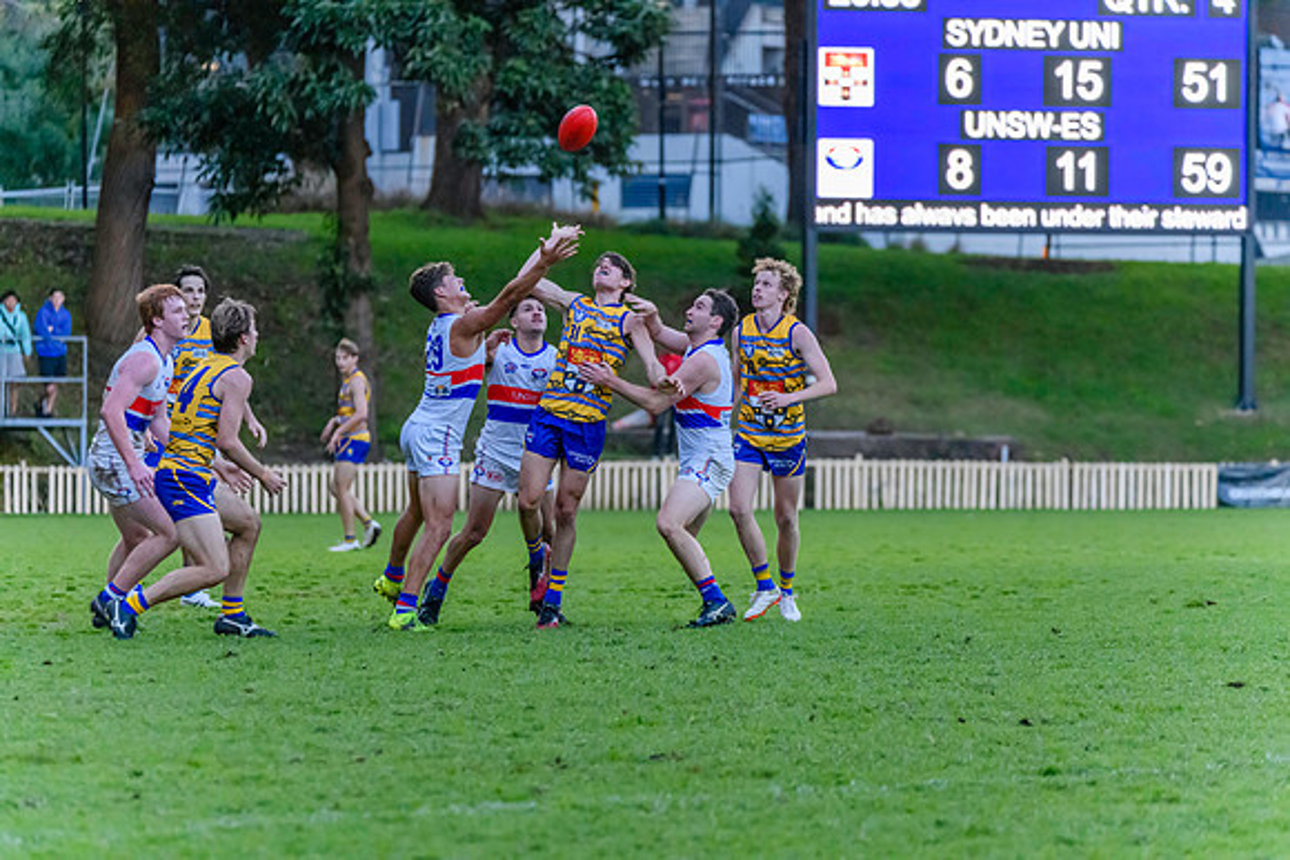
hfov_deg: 7.4
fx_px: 10035
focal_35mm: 280
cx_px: 645
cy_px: 430
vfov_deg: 4.9
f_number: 5.6
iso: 10000
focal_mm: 280
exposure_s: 1/1600
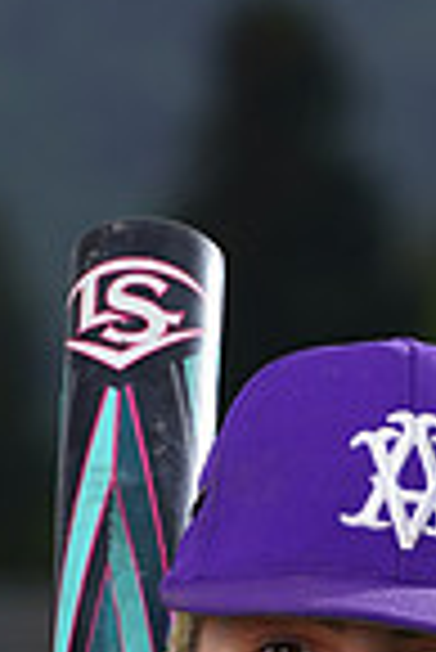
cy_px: 1273
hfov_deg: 1.6
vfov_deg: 2.4
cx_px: 339
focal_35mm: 859
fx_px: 15567
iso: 100
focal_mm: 215
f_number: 8
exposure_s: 1/250
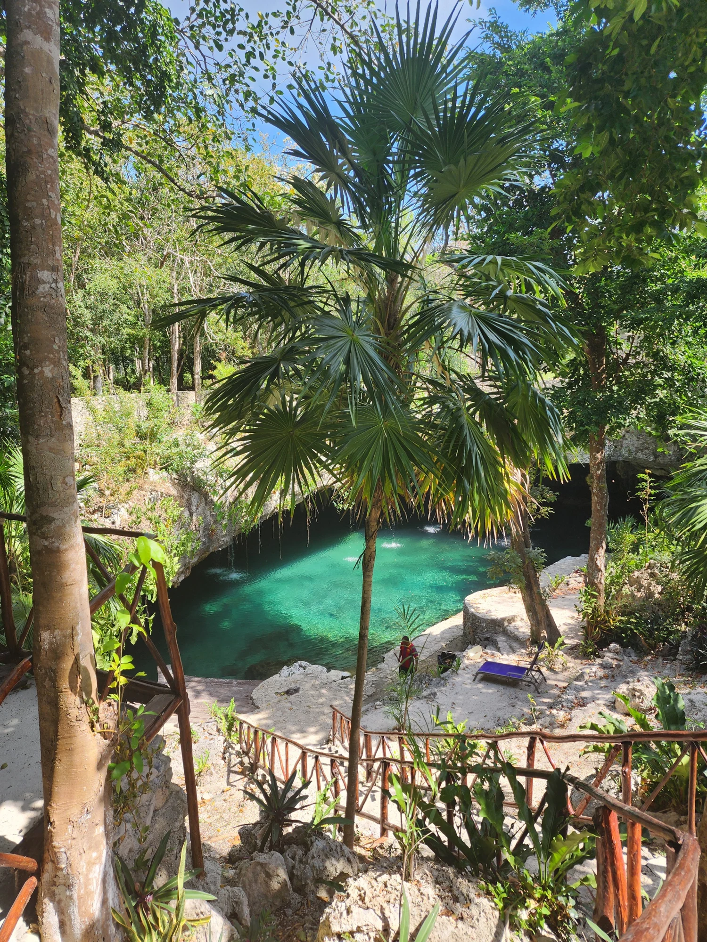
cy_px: 471
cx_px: 354
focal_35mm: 23
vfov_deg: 73.9
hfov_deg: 58.9
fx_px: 626
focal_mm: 6.4
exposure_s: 1/263
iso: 12
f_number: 1.8
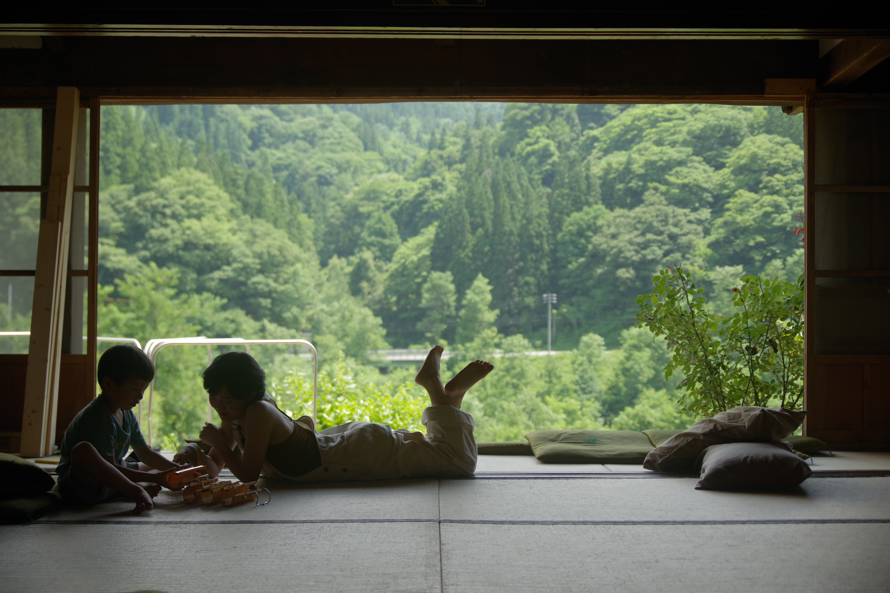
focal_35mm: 53
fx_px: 1310
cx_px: 445
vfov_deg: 25.5
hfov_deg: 37.5
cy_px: 296
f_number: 2.8
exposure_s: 1/400
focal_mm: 53
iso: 100
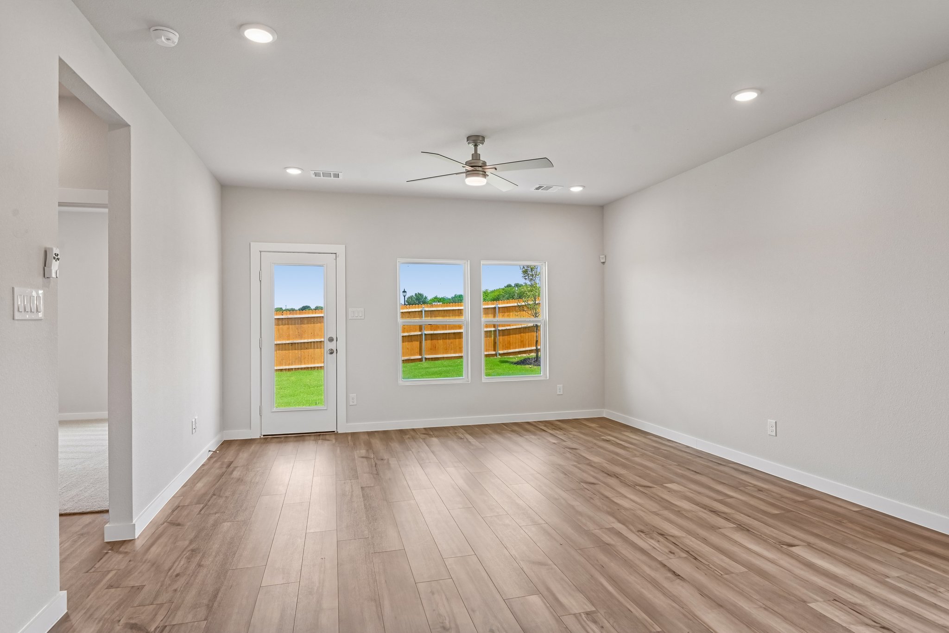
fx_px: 527
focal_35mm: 20
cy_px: 316
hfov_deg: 84.0
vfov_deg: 61.9
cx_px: 474
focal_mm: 20
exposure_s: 1/100
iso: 400
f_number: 8
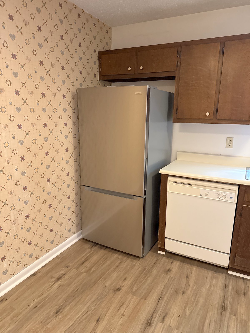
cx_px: 125
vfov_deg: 71.6
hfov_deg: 56.8
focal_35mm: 24
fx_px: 231
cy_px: 166
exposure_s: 1/40
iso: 640
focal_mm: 6.76
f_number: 1.78
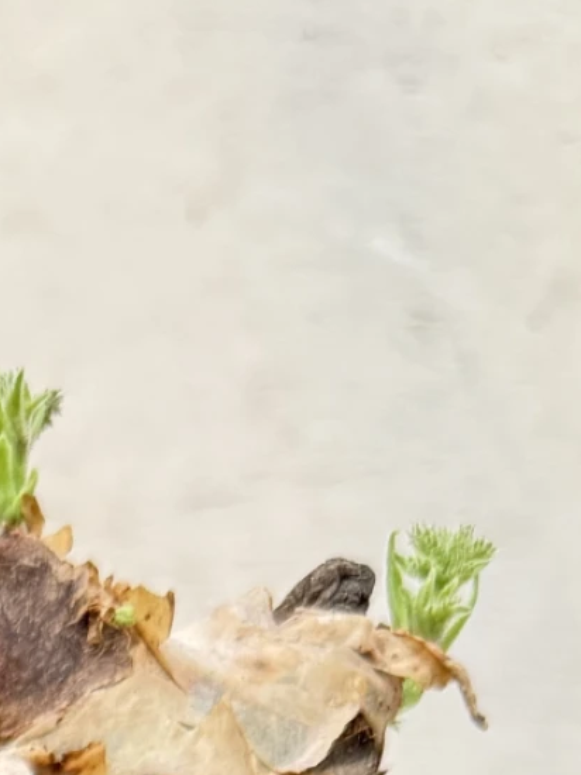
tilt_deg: -6.8
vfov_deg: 12.1
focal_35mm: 124
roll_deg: -1.0
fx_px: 2777
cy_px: 1950
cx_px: -656
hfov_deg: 10.7
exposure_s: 1/315
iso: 100
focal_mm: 6.76
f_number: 1.78
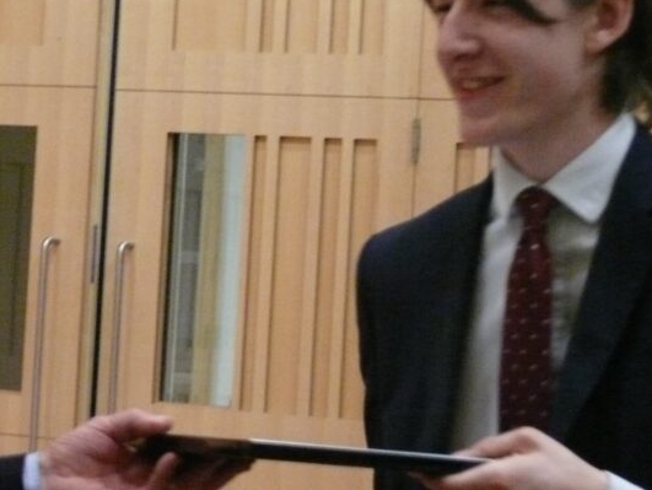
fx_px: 2978
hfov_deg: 12.5
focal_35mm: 158
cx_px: 194
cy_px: 162
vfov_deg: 9.4
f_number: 3.2
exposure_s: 1/50
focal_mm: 17.4
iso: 800
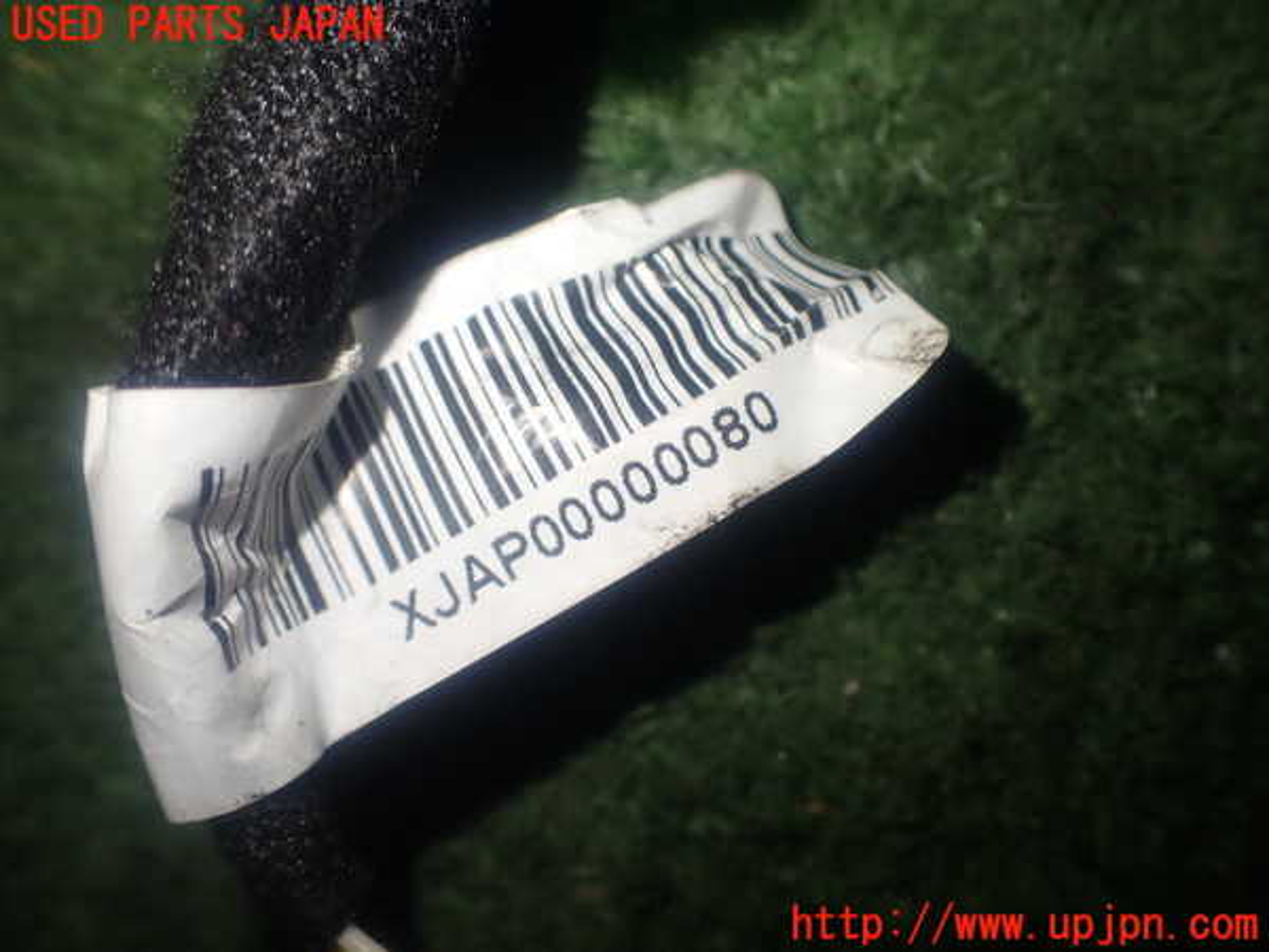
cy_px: 476
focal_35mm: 32
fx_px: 1173
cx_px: 634
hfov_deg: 56.8
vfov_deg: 44.2
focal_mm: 5.79
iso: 100
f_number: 2.4
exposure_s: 1/60
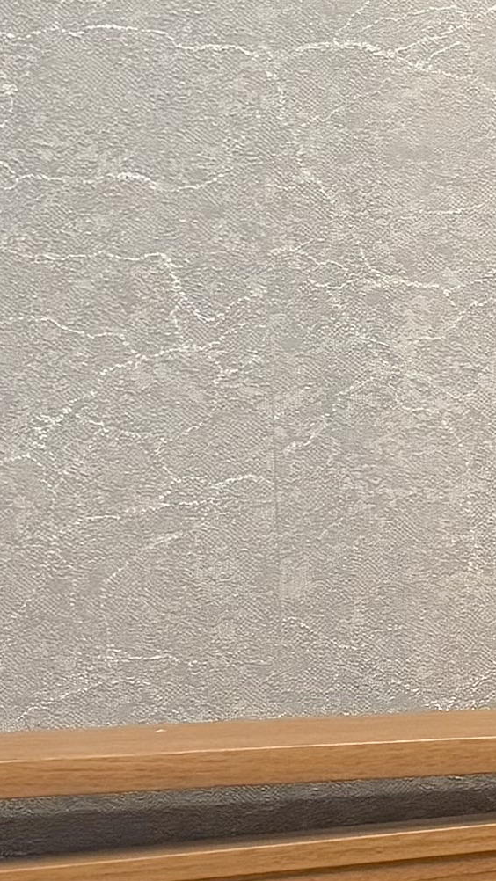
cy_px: 218
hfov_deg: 7.3
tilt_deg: -5.4
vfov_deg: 14.4
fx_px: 3482
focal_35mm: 149
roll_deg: +0.4
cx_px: 1419
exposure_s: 1/50
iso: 250
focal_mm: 6.76
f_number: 1.78
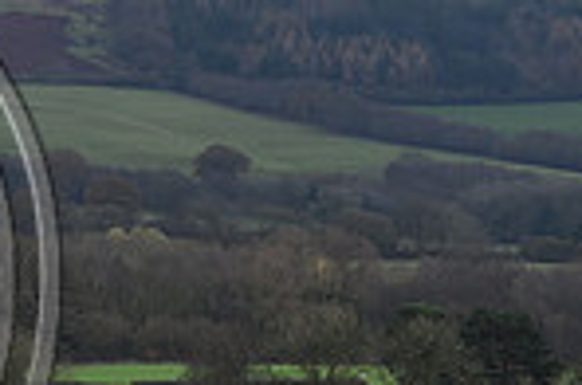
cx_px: -389
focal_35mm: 361
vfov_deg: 3.8
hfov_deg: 5.6
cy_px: 224
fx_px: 5824
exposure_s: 1/1000
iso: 400
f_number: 3.5
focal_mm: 92
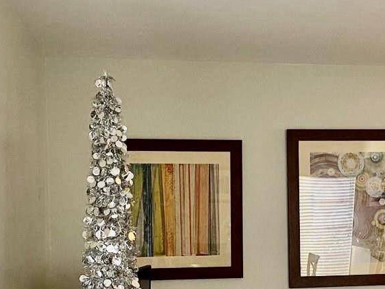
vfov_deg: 20.0
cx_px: 316
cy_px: 212
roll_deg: +0.9
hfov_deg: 26.1
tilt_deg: -0.2
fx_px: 812
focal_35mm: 73
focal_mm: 4.25
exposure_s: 1/60
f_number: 1.8
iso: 200
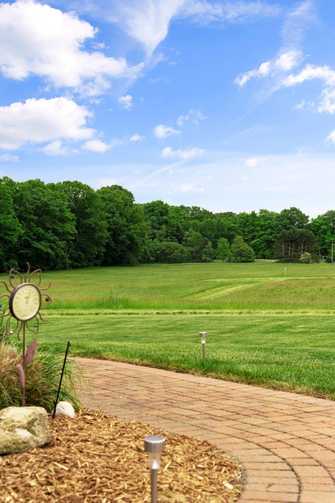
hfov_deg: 23.1
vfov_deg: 34.0
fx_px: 821
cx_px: 168
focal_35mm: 59
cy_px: 252
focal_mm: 58.8
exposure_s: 1/320
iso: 500
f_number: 9
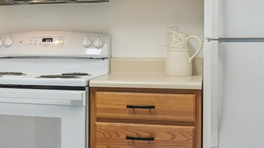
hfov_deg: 27.4
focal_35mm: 74
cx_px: 16
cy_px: 42
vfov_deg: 16.3
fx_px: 518
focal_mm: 20
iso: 640
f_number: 9
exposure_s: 1/60
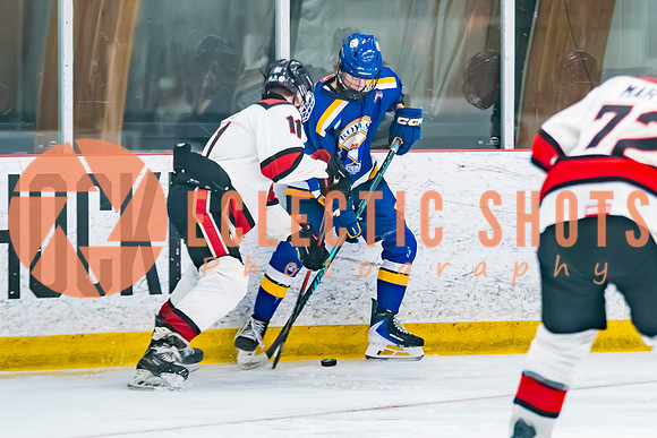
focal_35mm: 292
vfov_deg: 4.7
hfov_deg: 7.0
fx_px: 5333
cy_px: 208
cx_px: 387
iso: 3200
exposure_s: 1/640
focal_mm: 140
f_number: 2.8
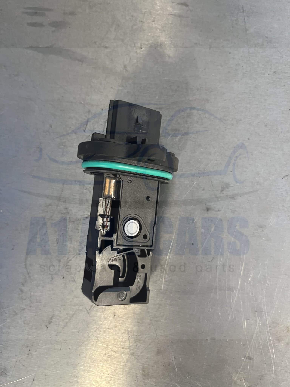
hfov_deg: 53.1
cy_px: 194
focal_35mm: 26
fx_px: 290
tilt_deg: -80.3
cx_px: 145
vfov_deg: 67.3
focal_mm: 5.1
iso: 200
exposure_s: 1/60
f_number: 1.6
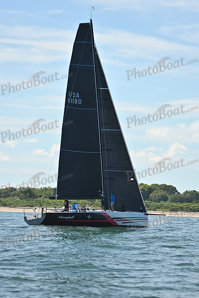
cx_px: 100
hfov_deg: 7.9
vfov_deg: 11.7
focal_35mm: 175
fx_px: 1450
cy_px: 149
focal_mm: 175
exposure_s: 1/1250
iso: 250
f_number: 4
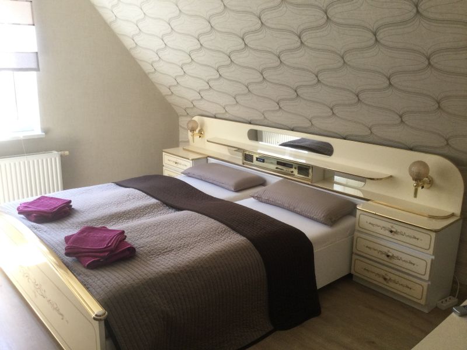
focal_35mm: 31
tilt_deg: -13.7
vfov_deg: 45.4
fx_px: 418
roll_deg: -2.2
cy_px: 175
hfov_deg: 58.4
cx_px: 234
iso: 64
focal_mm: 3.3
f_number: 2.4
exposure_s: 1/33
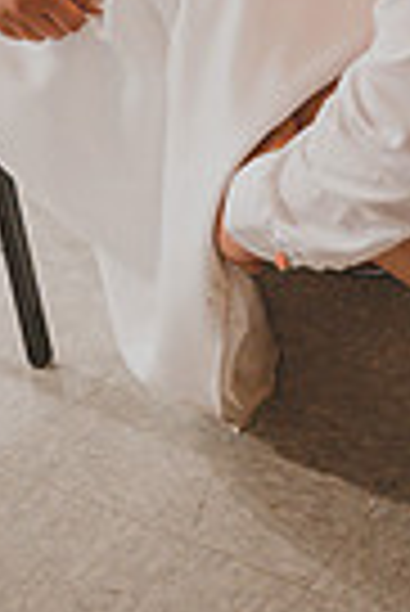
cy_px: -274
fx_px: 2079
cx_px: 331
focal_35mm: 122
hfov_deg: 11.2
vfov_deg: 15.6
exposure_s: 1/125
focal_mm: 37
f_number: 2.8
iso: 3200
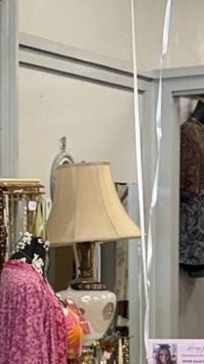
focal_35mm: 162
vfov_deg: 13.1
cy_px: 389
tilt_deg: -4.3
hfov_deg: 7.2
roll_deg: +1.5
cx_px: -228
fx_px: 1559
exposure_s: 1/120
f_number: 1.78
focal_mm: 6.76
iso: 160
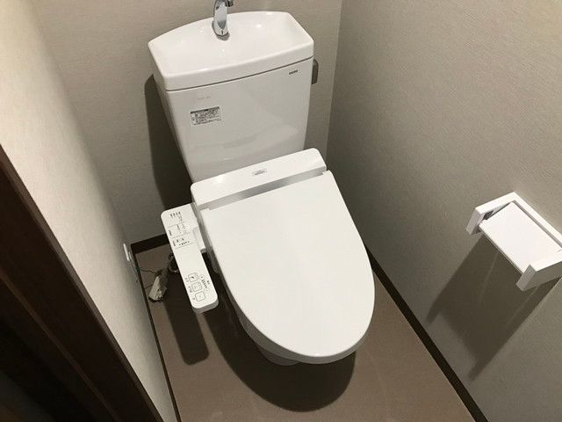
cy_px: 211
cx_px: 281
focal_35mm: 28
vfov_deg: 49.7
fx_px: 455
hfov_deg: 63.4
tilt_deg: -49.7
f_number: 1.8
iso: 50
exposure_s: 1/15
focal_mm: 3.99
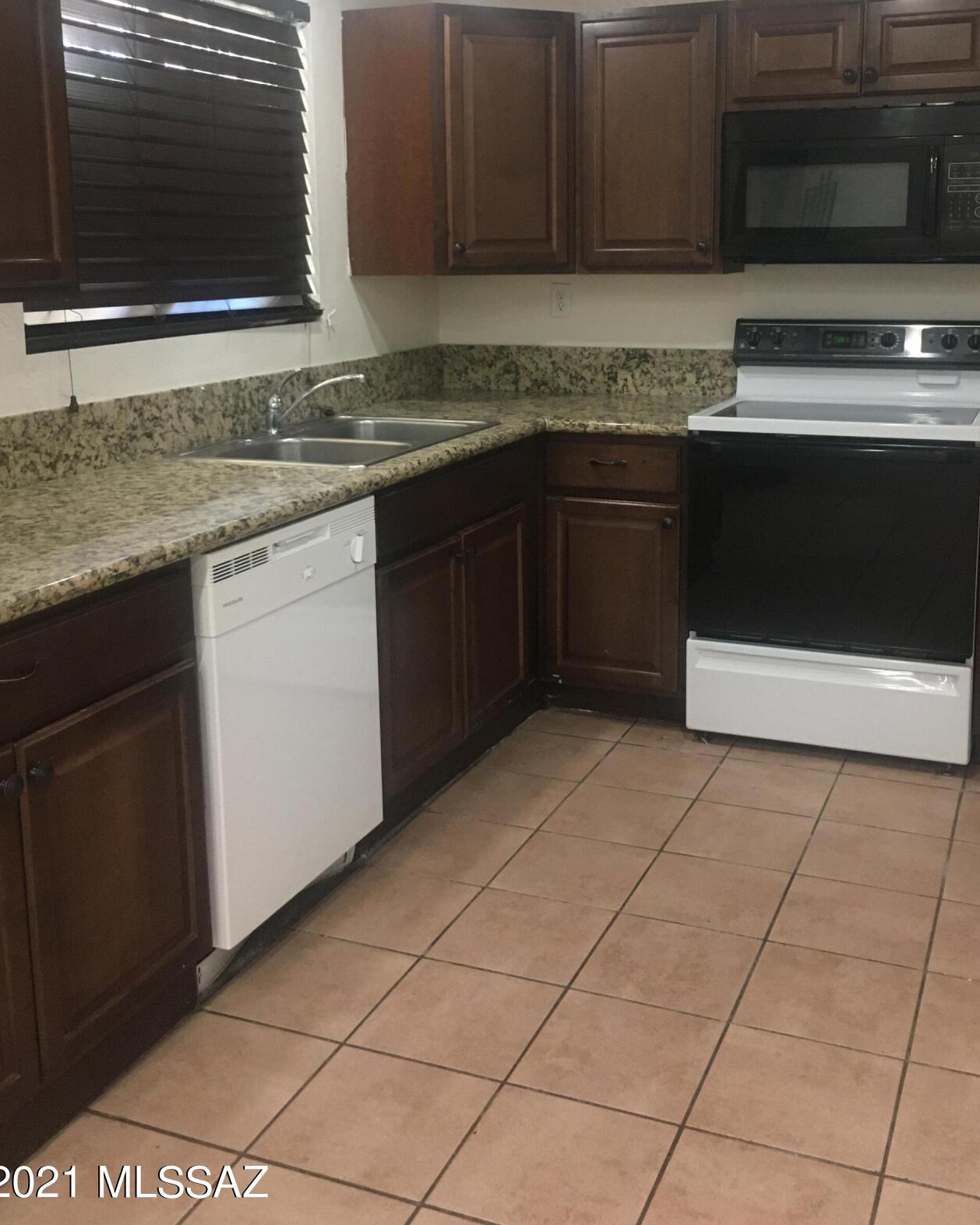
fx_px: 1305
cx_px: 535
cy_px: 475
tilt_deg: -10.9
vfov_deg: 49.9
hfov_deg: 41.1
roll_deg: +0.9
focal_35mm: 36
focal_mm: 4.15
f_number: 2.2
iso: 125
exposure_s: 1/30
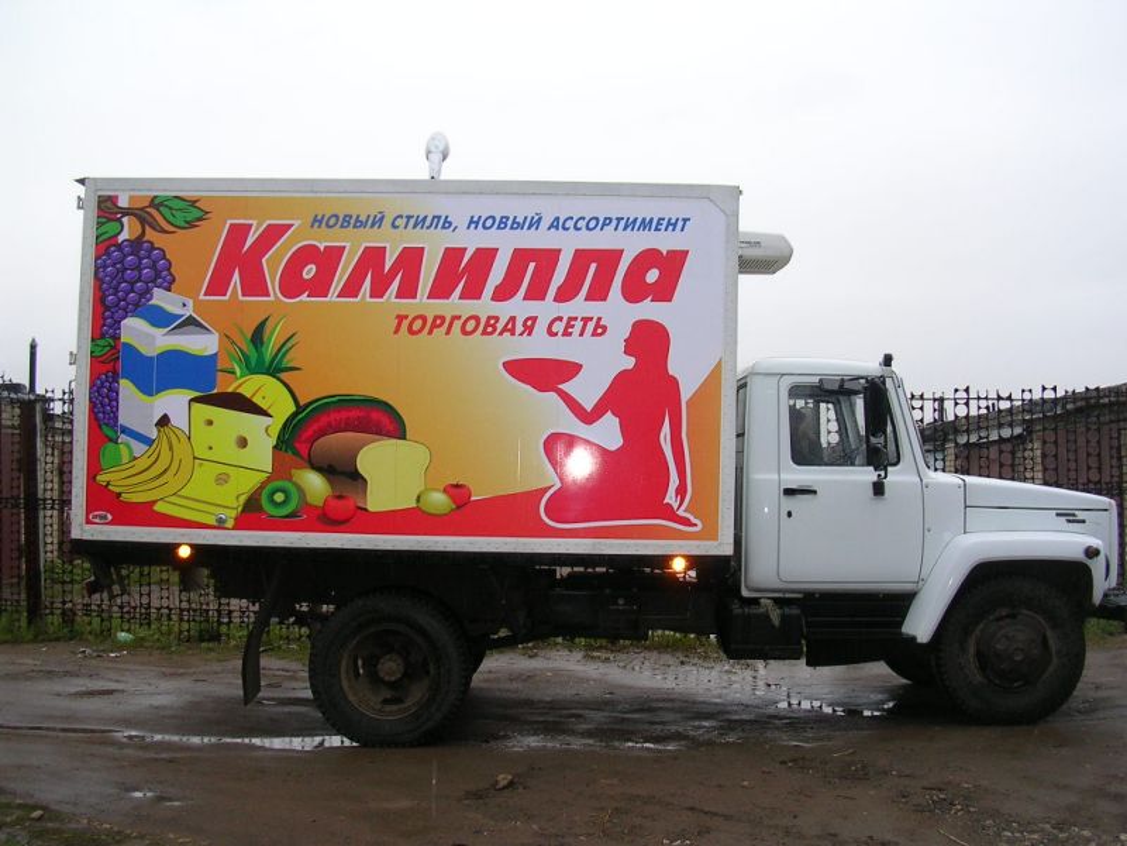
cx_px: 564
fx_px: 1237
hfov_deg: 49.0
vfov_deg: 37.7
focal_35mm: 38
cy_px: 423
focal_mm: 5.8
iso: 71
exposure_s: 1/156
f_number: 2.8
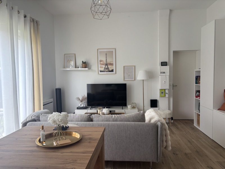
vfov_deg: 53.1
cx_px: 112
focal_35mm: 26
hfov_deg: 67.3
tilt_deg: -3.5
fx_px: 169
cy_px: 84
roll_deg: +1.0
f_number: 1.6
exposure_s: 1/121
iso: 64
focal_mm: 5.96
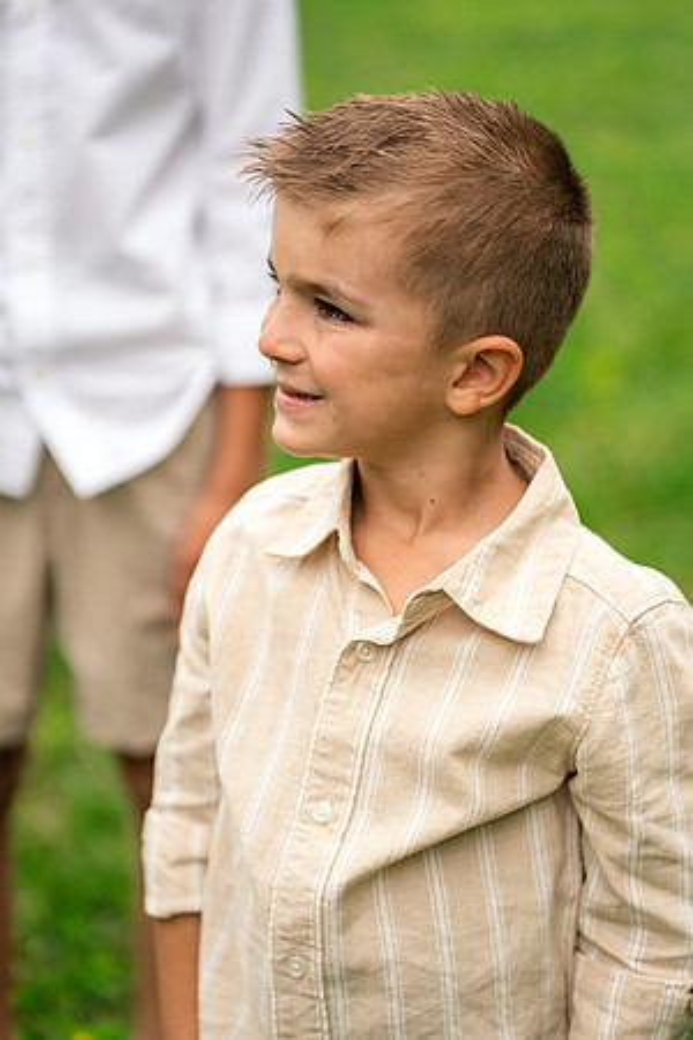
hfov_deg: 16.1
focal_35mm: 85
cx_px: 346
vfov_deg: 23.9
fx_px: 2454
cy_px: 520
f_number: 2.5
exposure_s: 1/2000
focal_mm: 85
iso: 400
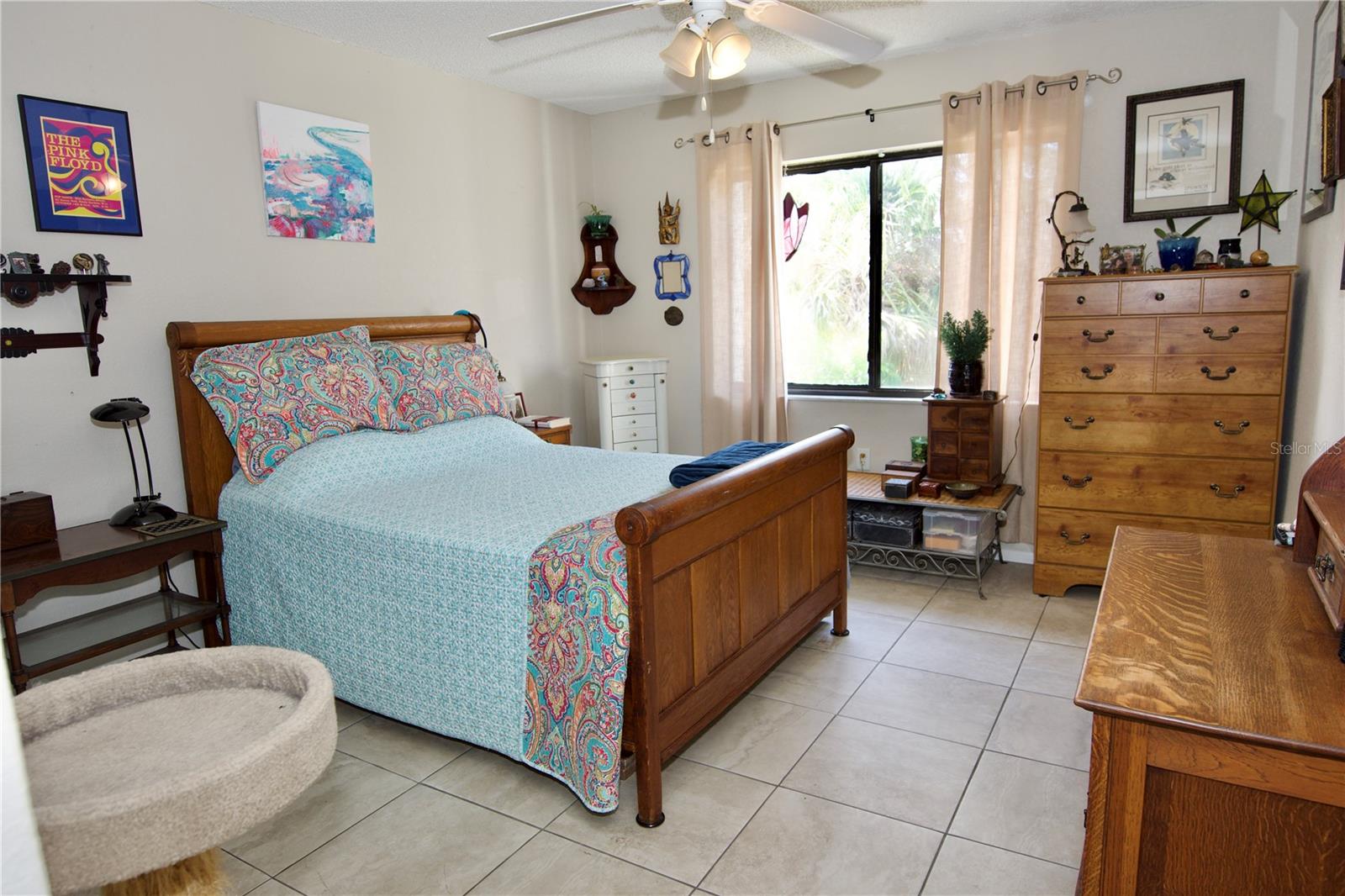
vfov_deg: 59.5
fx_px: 784
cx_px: 672
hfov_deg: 81.2
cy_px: 448
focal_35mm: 21
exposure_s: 1/60
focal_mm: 14
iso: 220
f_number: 4
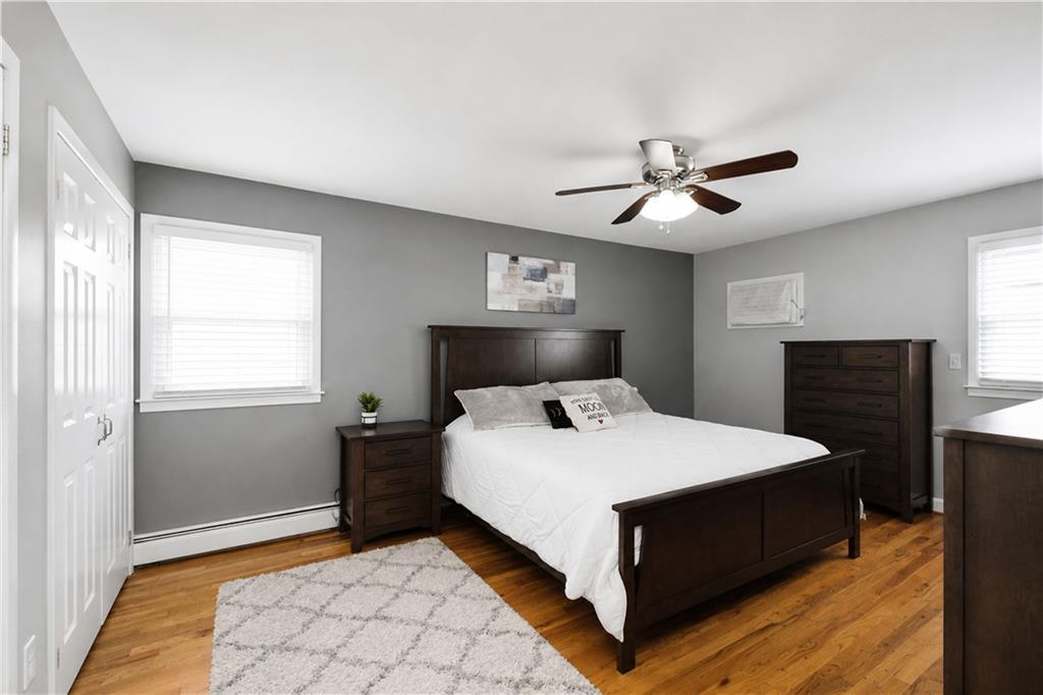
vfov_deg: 77.3
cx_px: 522
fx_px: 434
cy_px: 348
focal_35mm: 15
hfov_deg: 100.4
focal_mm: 10
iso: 1250
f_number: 8
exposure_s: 1/160
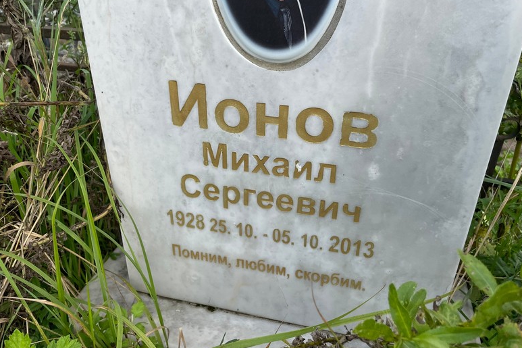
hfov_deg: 65.5
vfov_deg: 46.3
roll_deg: +0.3
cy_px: 155
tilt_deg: -30.6
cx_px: 262
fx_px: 406
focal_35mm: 28
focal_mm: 4.2
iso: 32
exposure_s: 1/2451
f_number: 1.6
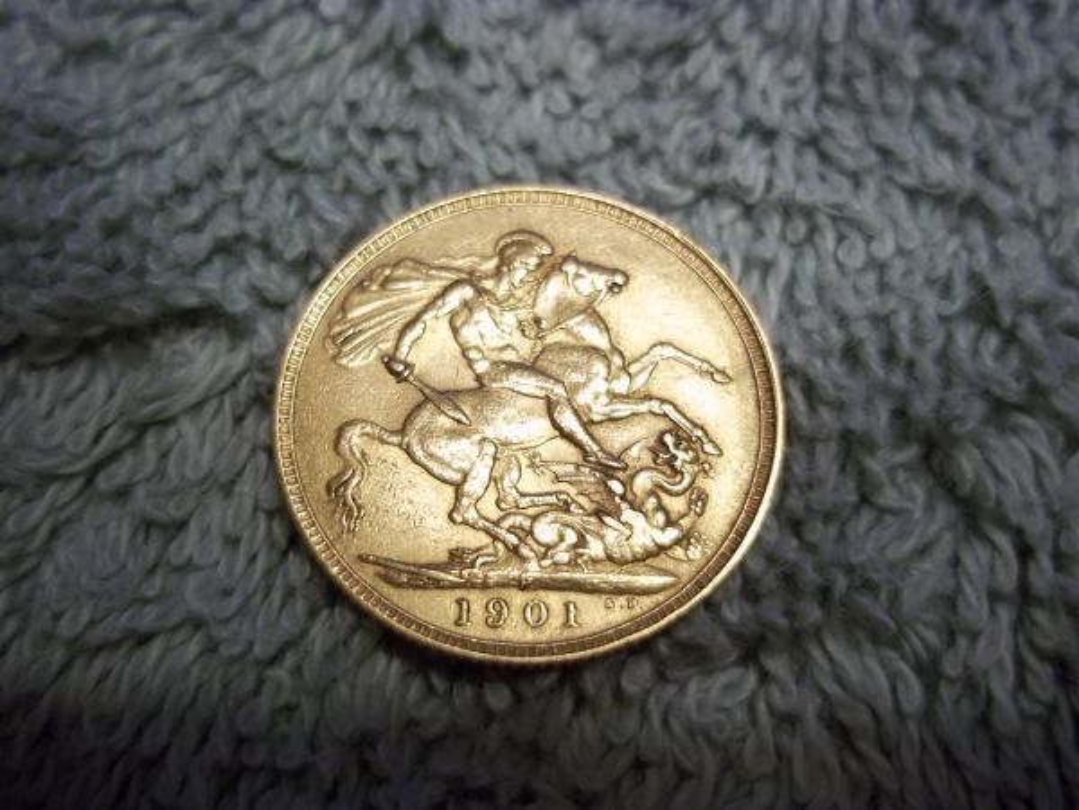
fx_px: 1122
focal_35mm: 36
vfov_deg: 39.7
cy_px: 405
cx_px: 540
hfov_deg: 51.4
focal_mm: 6.5
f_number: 3.1
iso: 160
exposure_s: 1/15
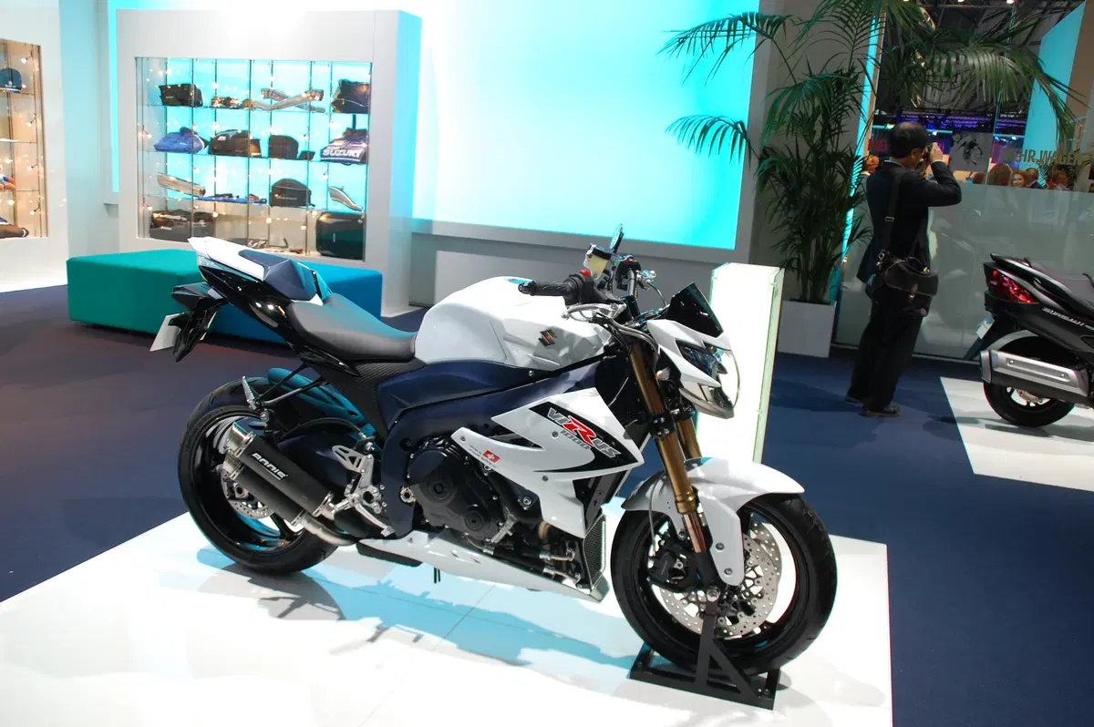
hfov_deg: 67.4
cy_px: 364
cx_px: 547
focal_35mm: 27
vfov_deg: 47.9
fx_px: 820
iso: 400
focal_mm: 18
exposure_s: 1/100
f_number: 5
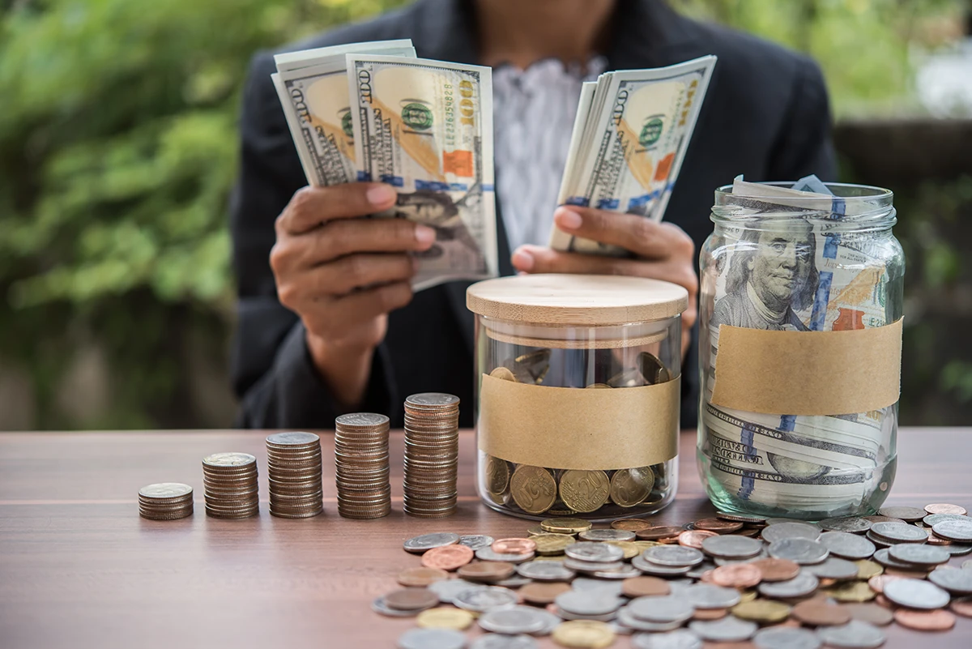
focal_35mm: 60
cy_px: 324
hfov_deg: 33.4
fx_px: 1620
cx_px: 486
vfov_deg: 22.6
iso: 160
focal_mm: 60
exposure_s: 1/320
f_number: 3
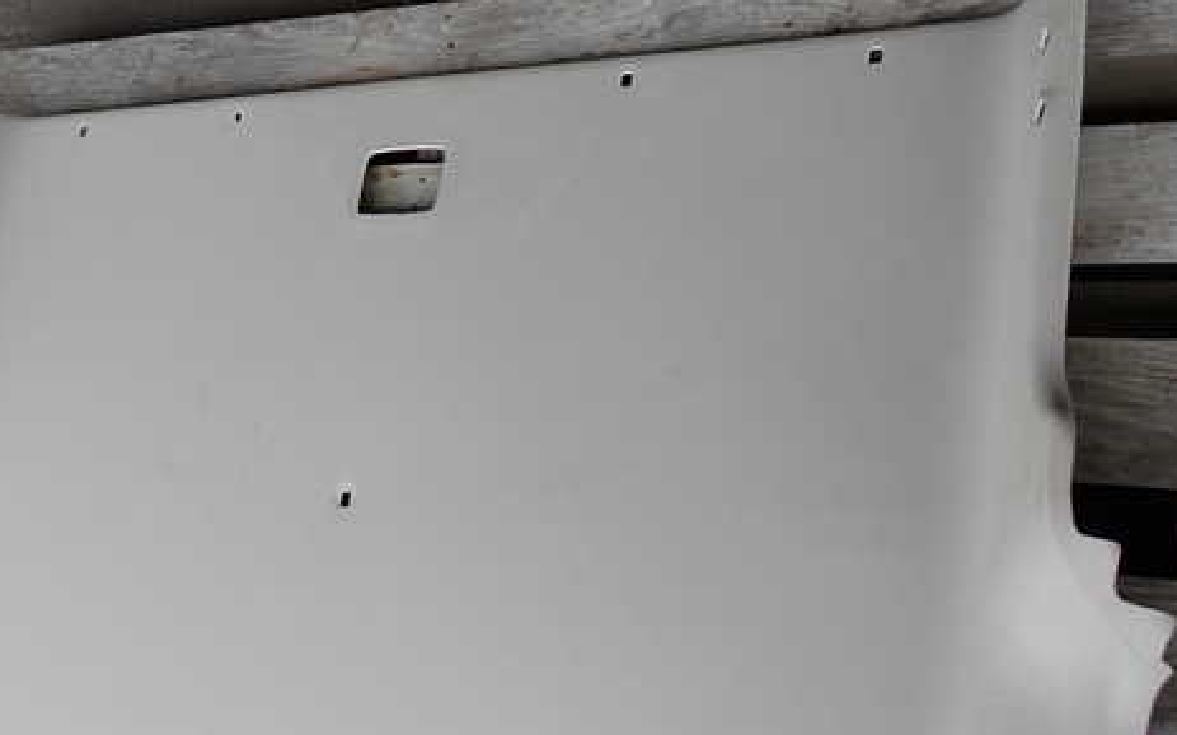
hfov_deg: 44.8
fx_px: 1411
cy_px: 425
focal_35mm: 44
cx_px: 427
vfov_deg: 29.1
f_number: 3.2
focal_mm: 5.79
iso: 100
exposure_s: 1/160
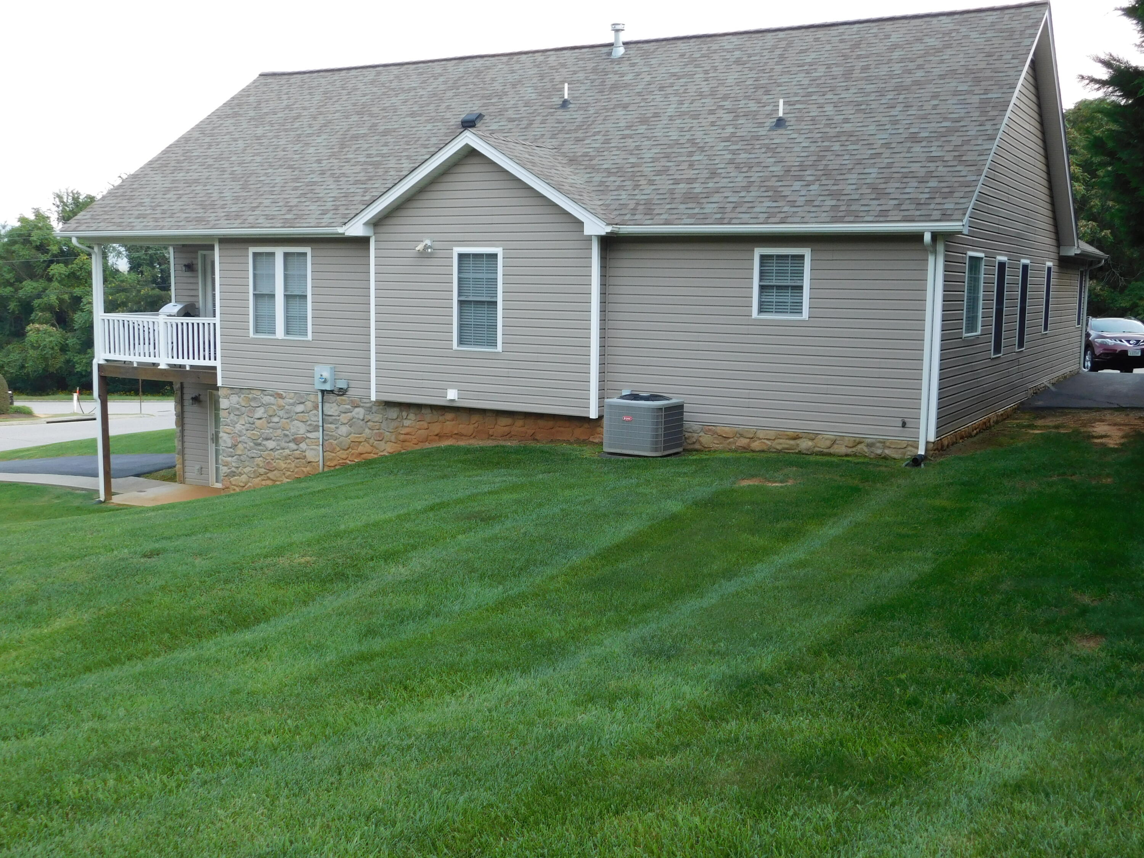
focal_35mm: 36
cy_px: 429
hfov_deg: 51.4
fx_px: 1190
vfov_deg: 39.7
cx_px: 572
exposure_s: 1/320
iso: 125
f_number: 3.5
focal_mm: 6.3
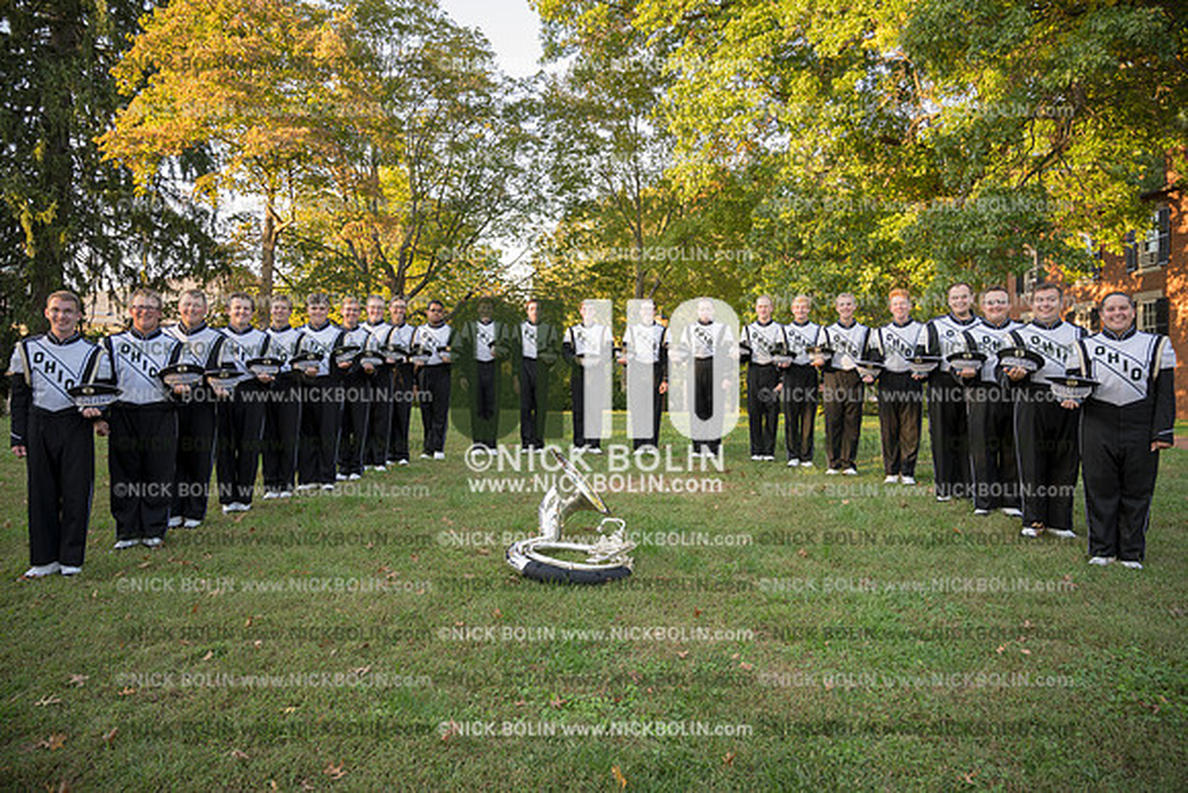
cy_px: 396
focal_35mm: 25
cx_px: 594
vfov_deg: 51.3
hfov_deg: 71.5
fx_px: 825
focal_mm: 25
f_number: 4
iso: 125
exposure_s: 1/80
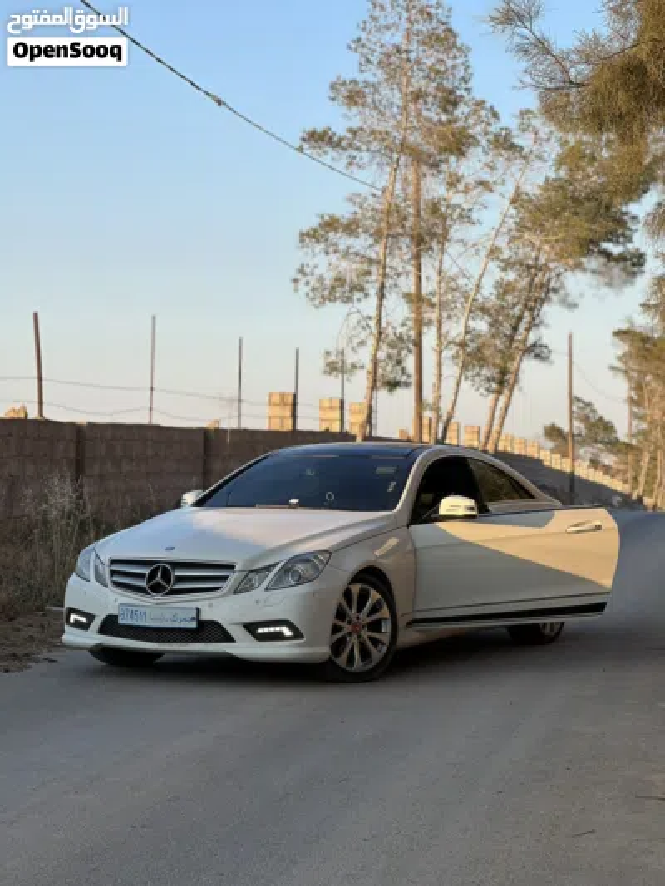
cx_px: 332
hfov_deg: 19.1
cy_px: 443
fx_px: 1972
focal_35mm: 77
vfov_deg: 25.3
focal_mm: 9
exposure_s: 1/179
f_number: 2.8
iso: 25
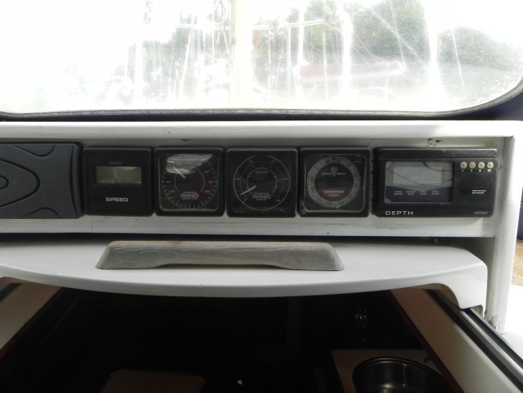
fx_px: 453
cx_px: 225
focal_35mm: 30
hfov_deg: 59.7
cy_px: 169
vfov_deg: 46.7
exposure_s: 1/195
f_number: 5
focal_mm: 4.6
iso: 160
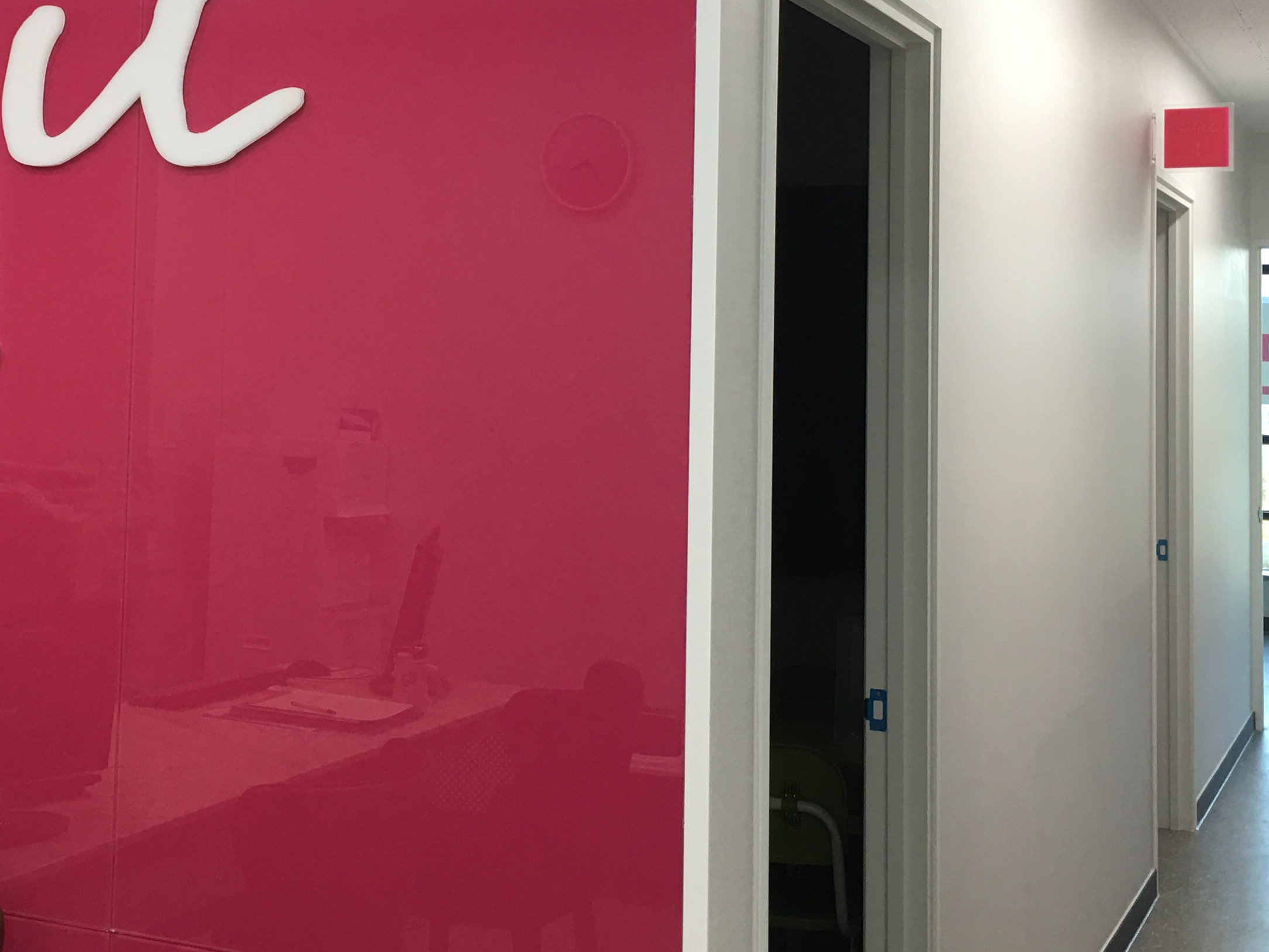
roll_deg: -1.5
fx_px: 1980
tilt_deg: +4.2
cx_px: 440
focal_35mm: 54
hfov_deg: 35.3
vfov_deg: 26.7
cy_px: 257
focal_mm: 4.15
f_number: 2.2
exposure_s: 1/30
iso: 25
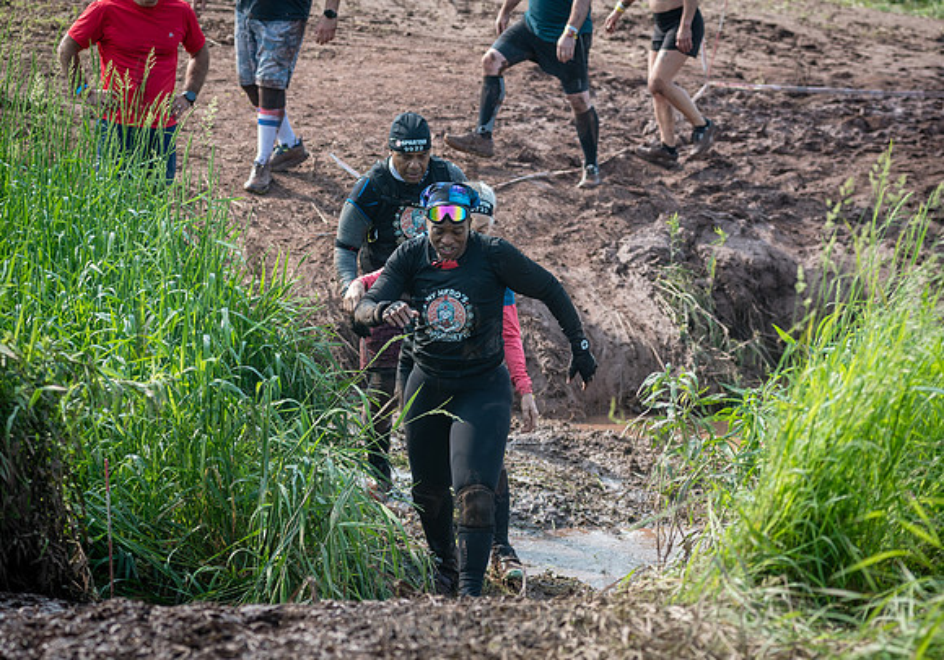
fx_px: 4178
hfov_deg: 12.9
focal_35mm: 157
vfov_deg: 9.0
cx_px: 458
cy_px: 336
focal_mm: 112
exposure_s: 1/400
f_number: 4.5
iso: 250
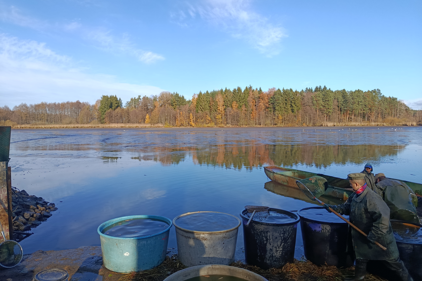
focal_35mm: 25
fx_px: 293
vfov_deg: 51.2
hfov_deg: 71.5
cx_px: 211
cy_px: 128
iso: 50
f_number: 1.7
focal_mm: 5.24
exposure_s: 1/352
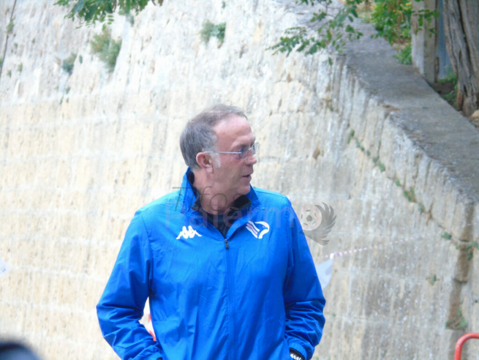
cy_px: 180
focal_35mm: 417
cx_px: 240
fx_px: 5770
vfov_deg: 3.6
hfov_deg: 4.8
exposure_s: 1/60
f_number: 5.3
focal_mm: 74
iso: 500
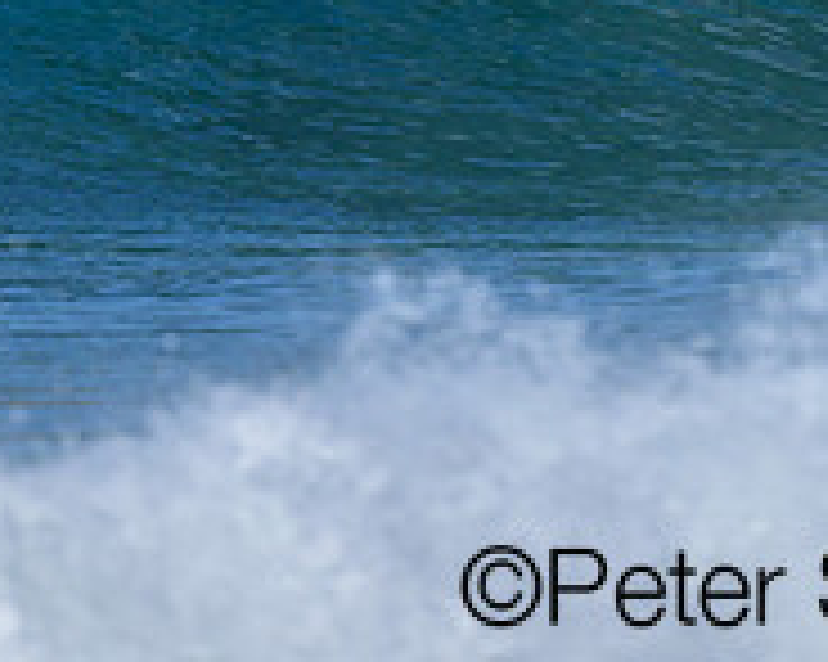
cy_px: -248
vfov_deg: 0.5
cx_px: 1013
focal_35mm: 3252
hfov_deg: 0.6
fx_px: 79650
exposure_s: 1/2000
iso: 220
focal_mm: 800
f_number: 6.3
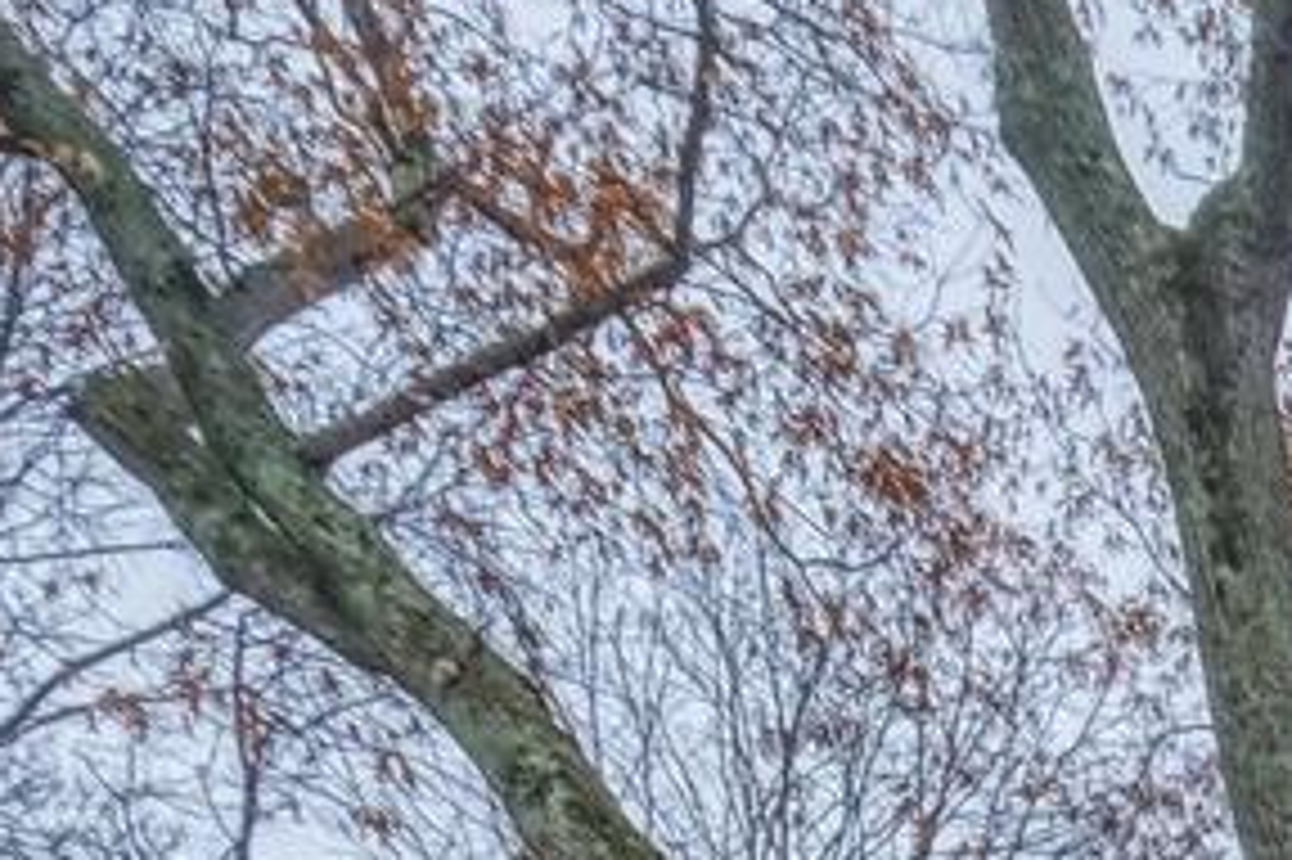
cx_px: 3435
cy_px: 2942
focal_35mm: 107
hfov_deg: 12.7
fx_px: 3838
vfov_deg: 9.0
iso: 200
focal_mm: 10
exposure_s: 1/50
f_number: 8
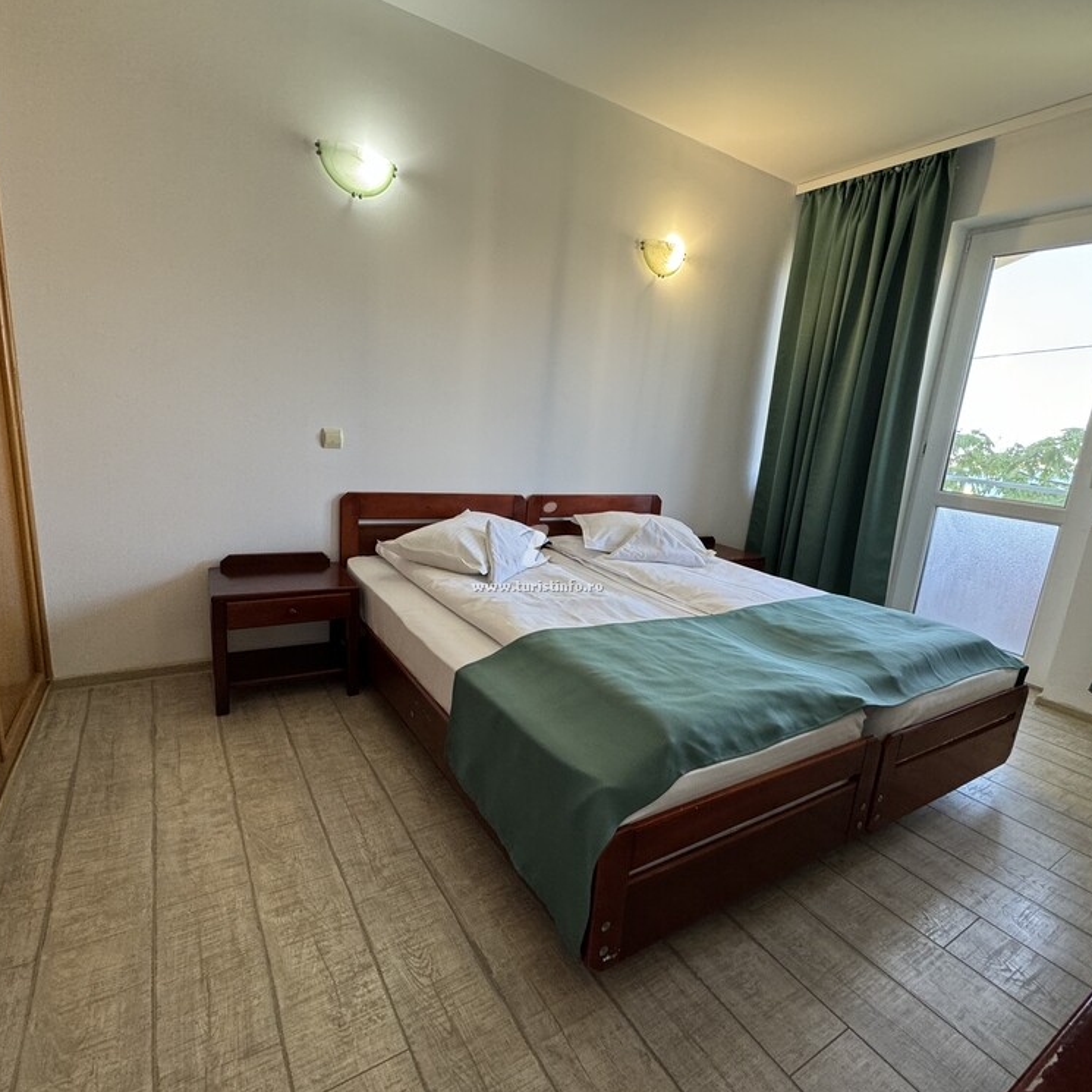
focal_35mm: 17
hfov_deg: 84.0
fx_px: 607
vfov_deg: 84.0
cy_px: 557
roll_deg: -4.6
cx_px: 550
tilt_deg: -13.2
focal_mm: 2.22
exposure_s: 1/100
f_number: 2.2
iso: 200
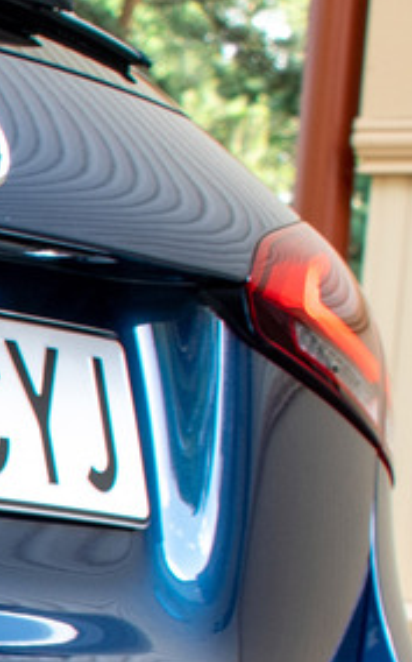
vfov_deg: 8.9
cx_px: -1227
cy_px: 871
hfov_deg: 5.0
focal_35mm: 233
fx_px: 4192
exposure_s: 1/25
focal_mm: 27
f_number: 7.1
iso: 200
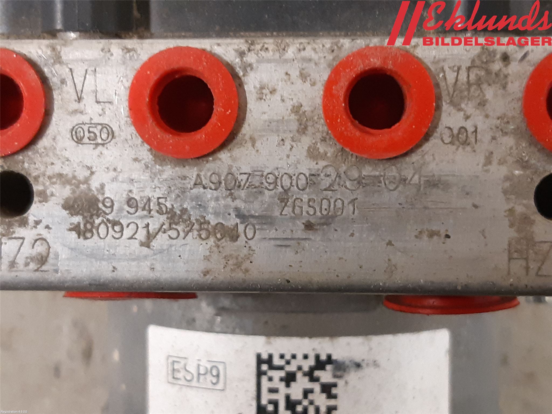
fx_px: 415
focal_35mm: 26
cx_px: 276
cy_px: 207
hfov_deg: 67.3
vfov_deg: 53.1
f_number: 1.7
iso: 250
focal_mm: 3.93
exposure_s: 1/25
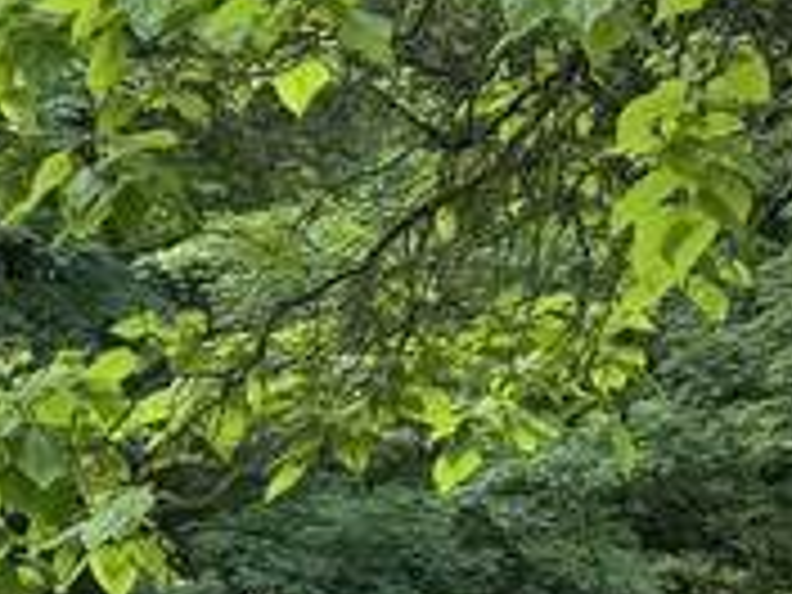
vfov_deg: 8.5
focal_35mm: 175
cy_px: 369
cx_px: 1890
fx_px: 4004
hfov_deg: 9.9
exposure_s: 1/251
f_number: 1.78
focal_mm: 6.76
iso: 80
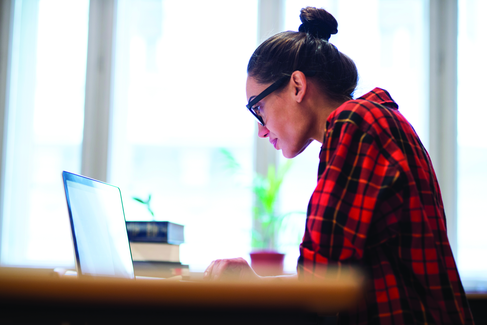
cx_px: 244
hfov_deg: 23.9
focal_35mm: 85
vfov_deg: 16.1
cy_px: 162
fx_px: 1150
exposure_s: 1/160
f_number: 2.5
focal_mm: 85
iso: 500
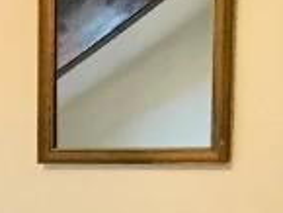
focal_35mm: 198
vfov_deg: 7.3
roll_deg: +1.2
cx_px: -418
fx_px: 1620
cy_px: 395
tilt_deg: -9.1
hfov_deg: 8.9
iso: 40
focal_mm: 3.99
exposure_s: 1/25
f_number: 1.8
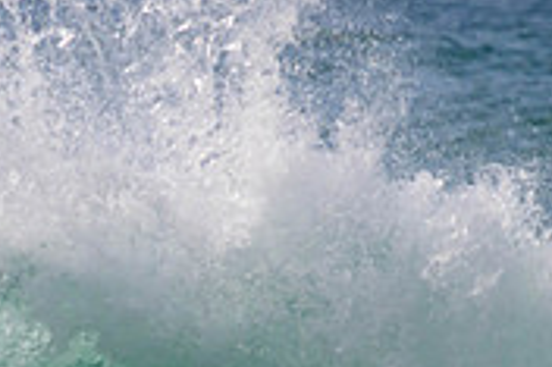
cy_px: 378
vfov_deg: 0.5
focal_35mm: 2636
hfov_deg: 0.8
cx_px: -69
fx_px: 40380
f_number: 11
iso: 640
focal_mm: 800
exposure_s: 1/2000
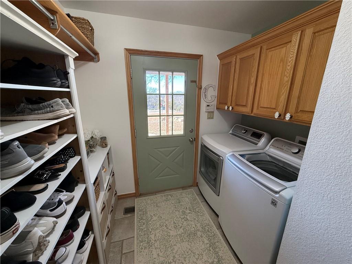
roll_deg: -0.5
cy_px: 132
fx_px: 142
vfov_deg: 85.7
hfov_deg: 102.1
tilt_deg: -13.8
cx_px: 176
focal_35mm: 14
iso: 200
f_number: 2.2
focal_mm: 2.22
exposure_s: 1/120
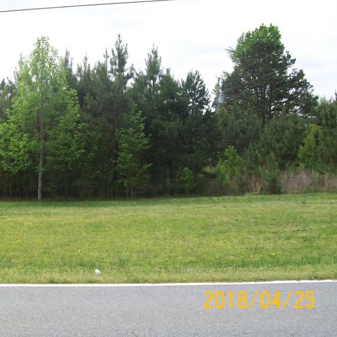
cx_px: 68
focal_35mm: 52
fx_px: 573
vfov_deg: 32.7
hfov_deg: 31.9
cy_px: 140
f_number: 4.8
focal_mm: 6
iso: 64
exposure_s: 1/320
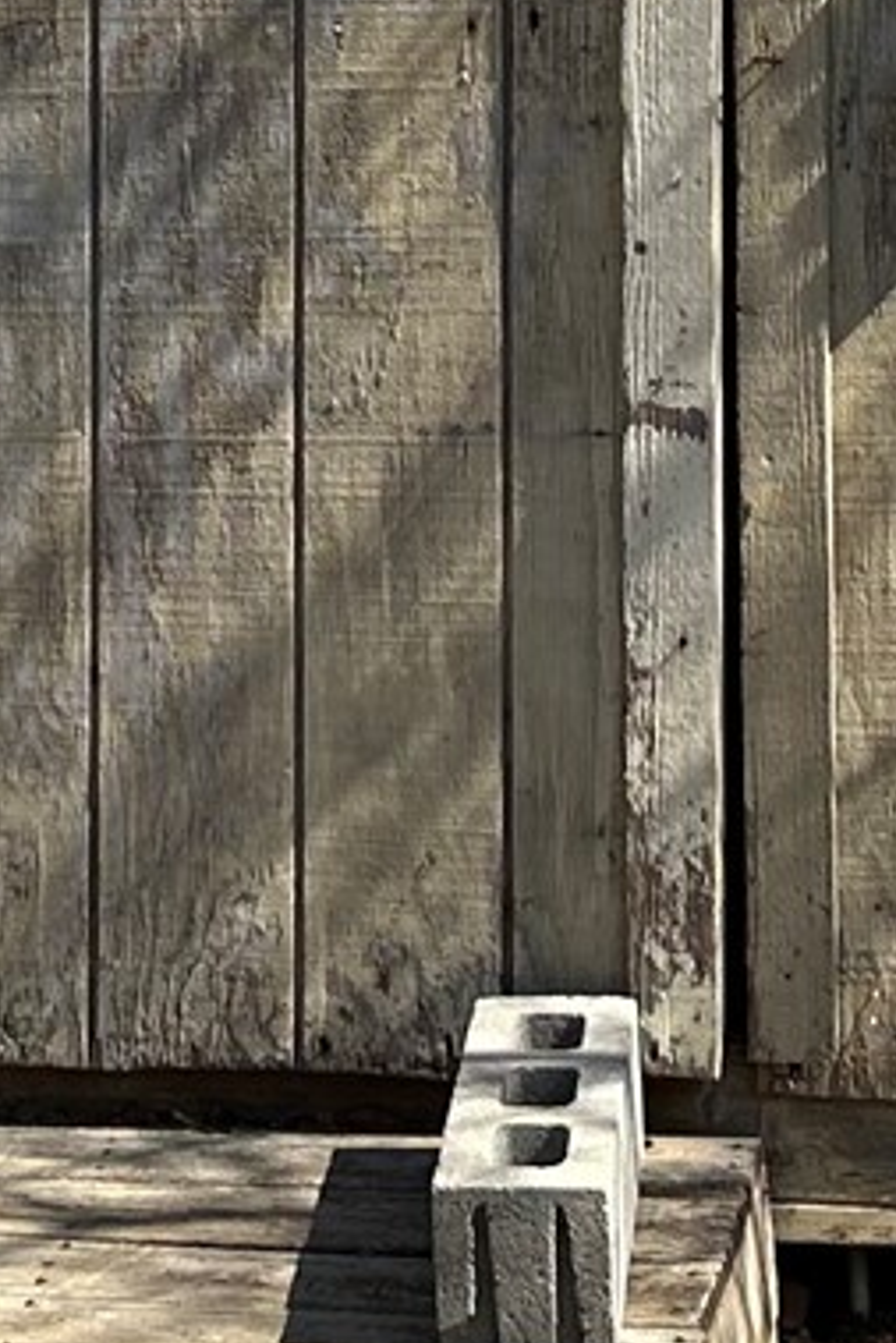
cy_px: -50
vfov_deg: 14.7
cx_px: 336
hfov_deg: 10.0
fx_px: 5110
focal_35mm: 137
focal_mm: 5.7
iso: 50
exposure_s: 1/1869
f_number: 1.5
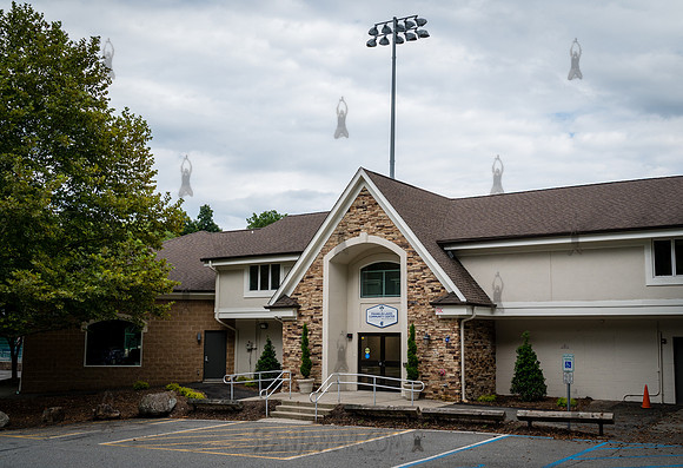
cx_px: 368
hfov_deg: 50.4
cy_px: 245
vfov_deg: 35.7
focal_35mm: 38
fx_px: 725
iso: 400
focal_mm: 35
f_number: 8
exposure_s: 1/500
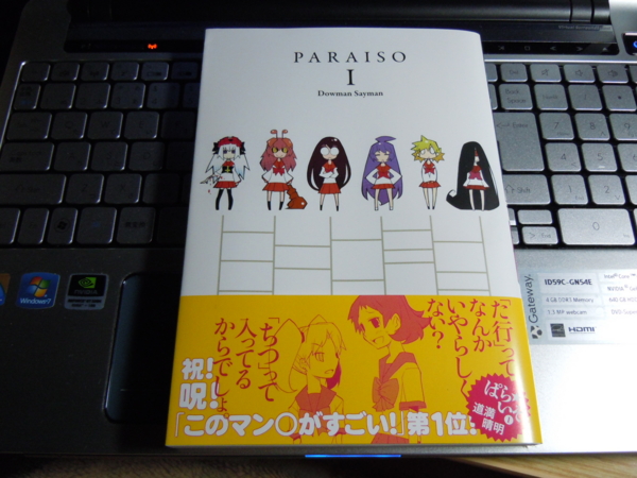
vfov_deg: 46.8
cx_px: 318
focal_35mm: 30
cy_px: 239
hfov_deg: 60.0
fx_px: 552
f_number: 3.5
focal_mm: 5.4
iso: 400
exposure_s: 1/40
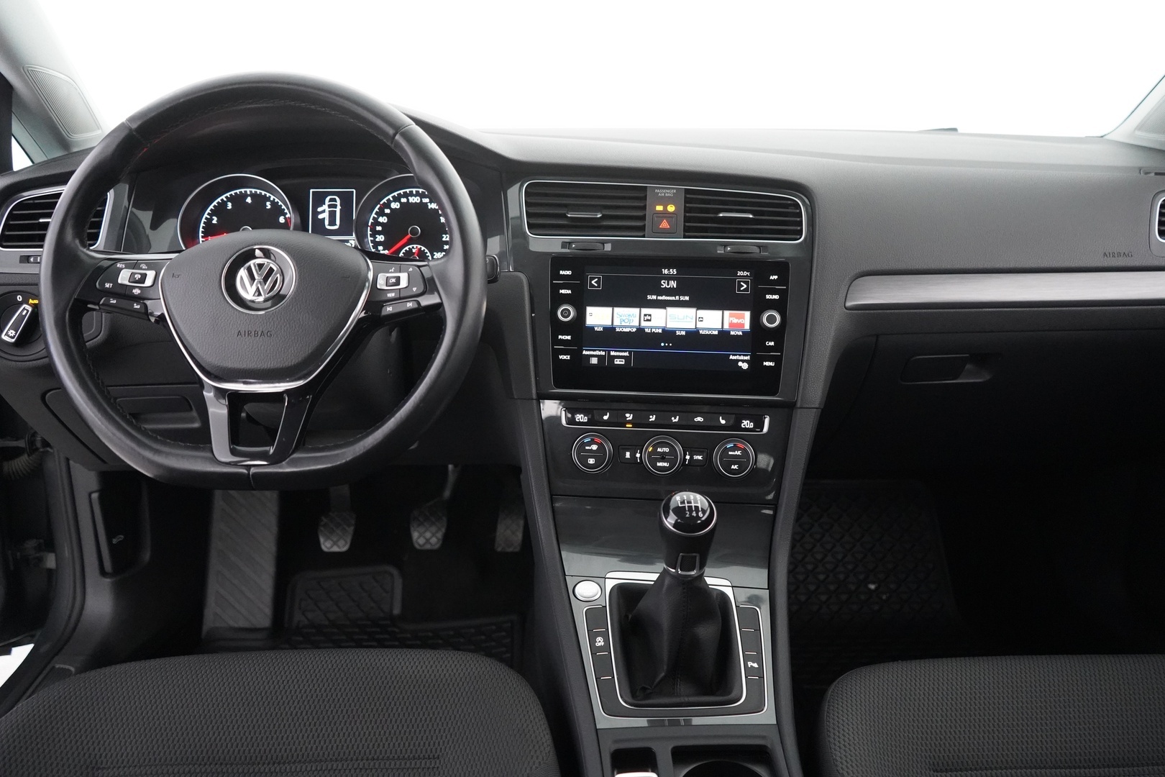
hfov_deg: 65.5
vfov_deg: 46.4
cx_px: 582
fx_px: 906
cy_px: 388
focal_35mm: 28
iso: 10000
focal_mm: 28
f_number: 3.5
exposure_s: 1/60
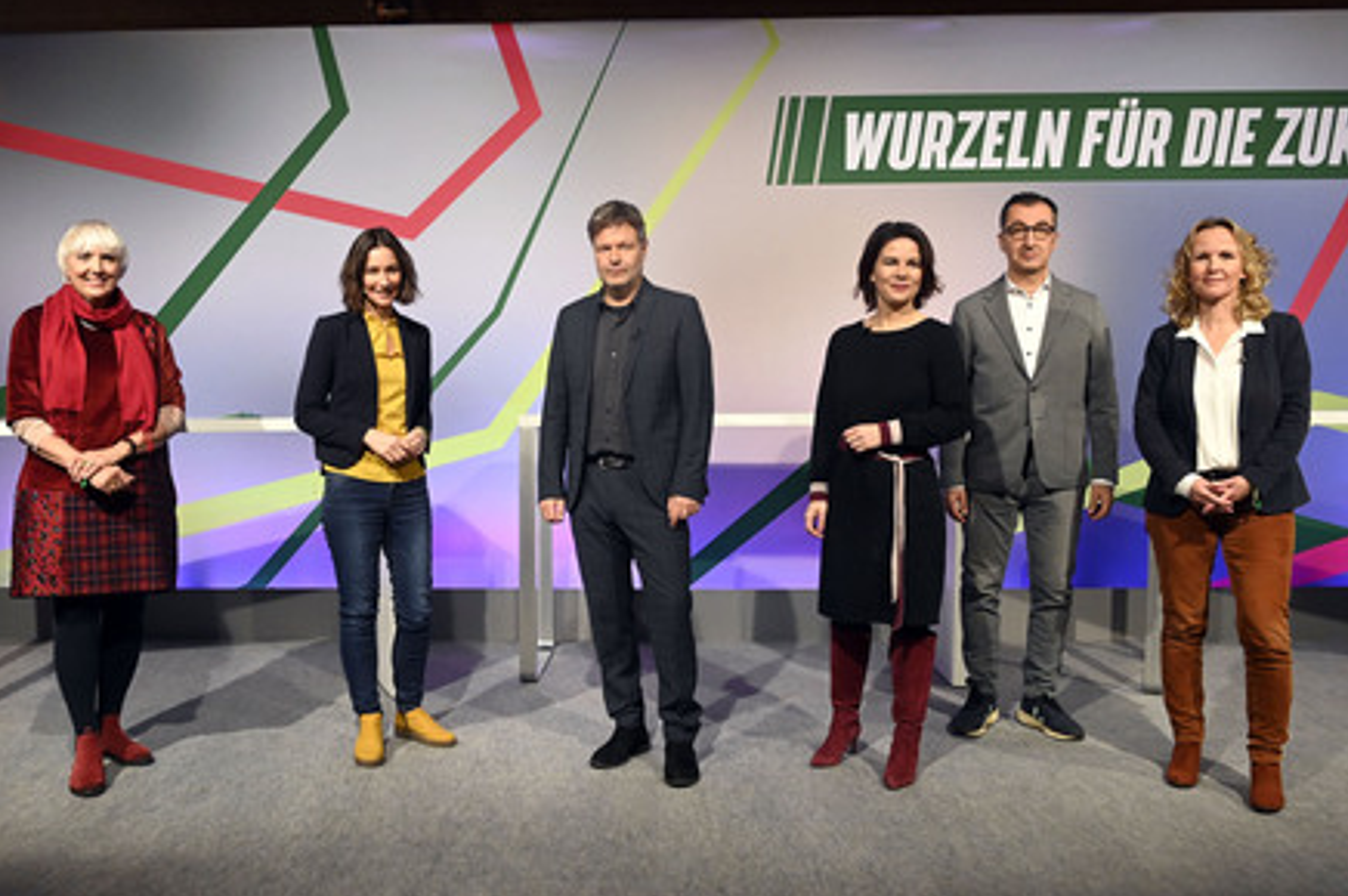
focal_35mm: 30
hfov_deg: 62.0
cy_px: 445
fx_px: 1122
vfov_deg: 43.5
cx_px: 660
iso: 8000
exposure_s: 1/400
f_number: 6.3
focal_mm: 29
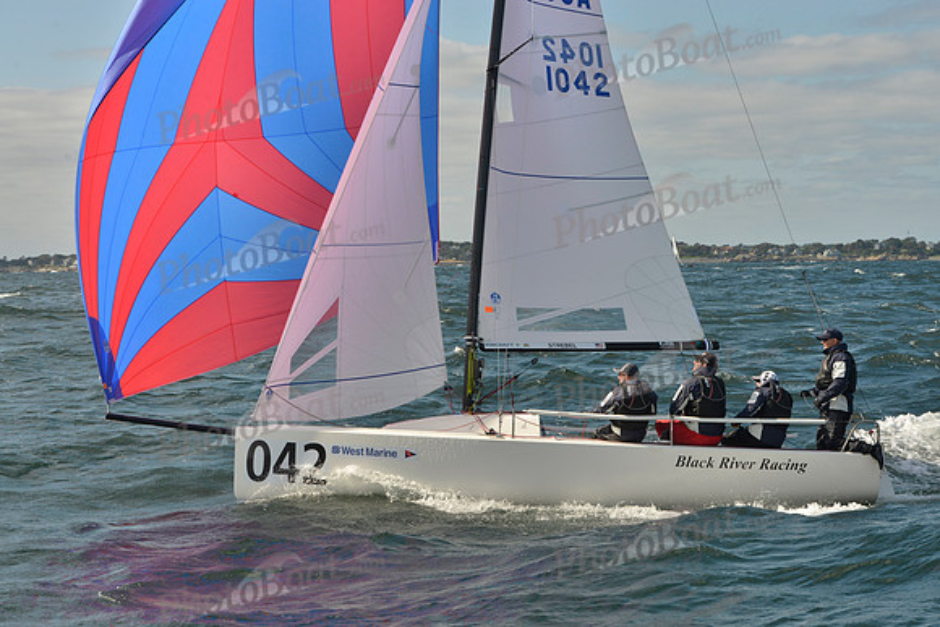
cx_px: 470
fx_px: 1828
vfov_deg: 19.5
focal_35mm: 70
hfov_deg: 28.8
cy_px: 314
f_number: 11
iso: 400
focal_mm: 70
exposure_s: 1/1000
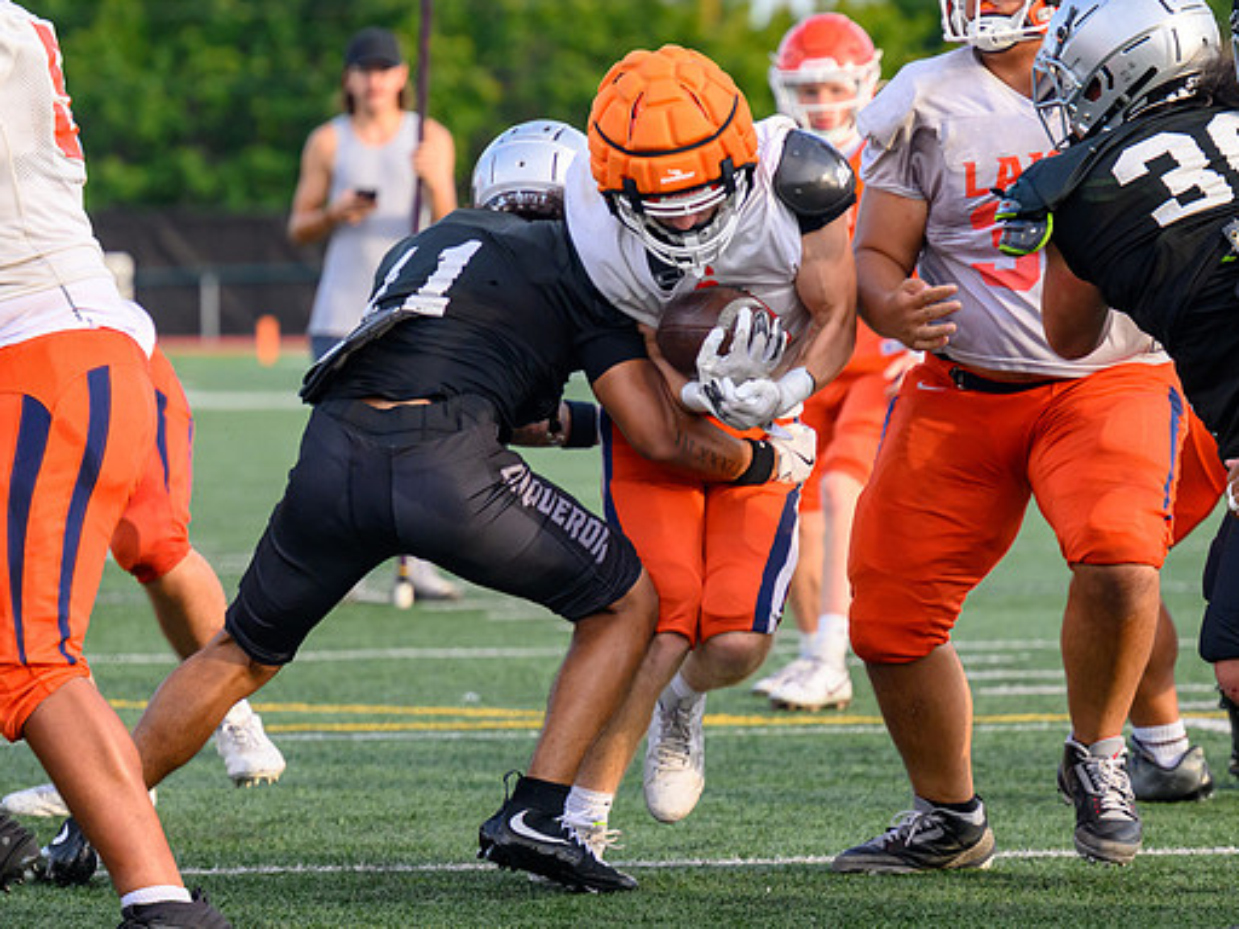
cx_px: 651
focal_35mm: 279
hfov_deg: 7.1
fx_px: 9986
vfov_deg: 5.3
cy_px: 267
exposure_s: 1/2000
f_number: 4
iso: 720
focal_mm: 155
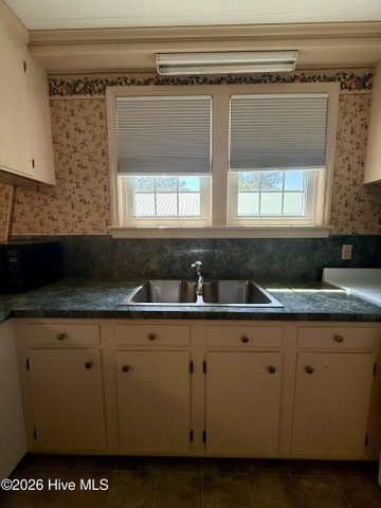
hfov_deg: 85.7
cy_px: 254
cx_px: 190
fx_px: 205
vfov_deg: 102.1
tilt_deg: -5.6
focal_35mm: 14
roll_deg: +0.0
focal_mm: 2.22
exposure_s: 1/120
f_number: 2.2
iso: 125
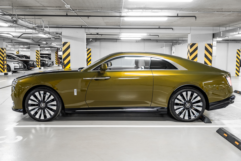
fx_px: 228
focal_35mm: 34
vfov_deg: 38.9
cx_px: 120
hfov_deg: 55.8
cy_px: 80
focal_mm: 34
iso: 1250
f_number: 4
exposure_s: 1/50
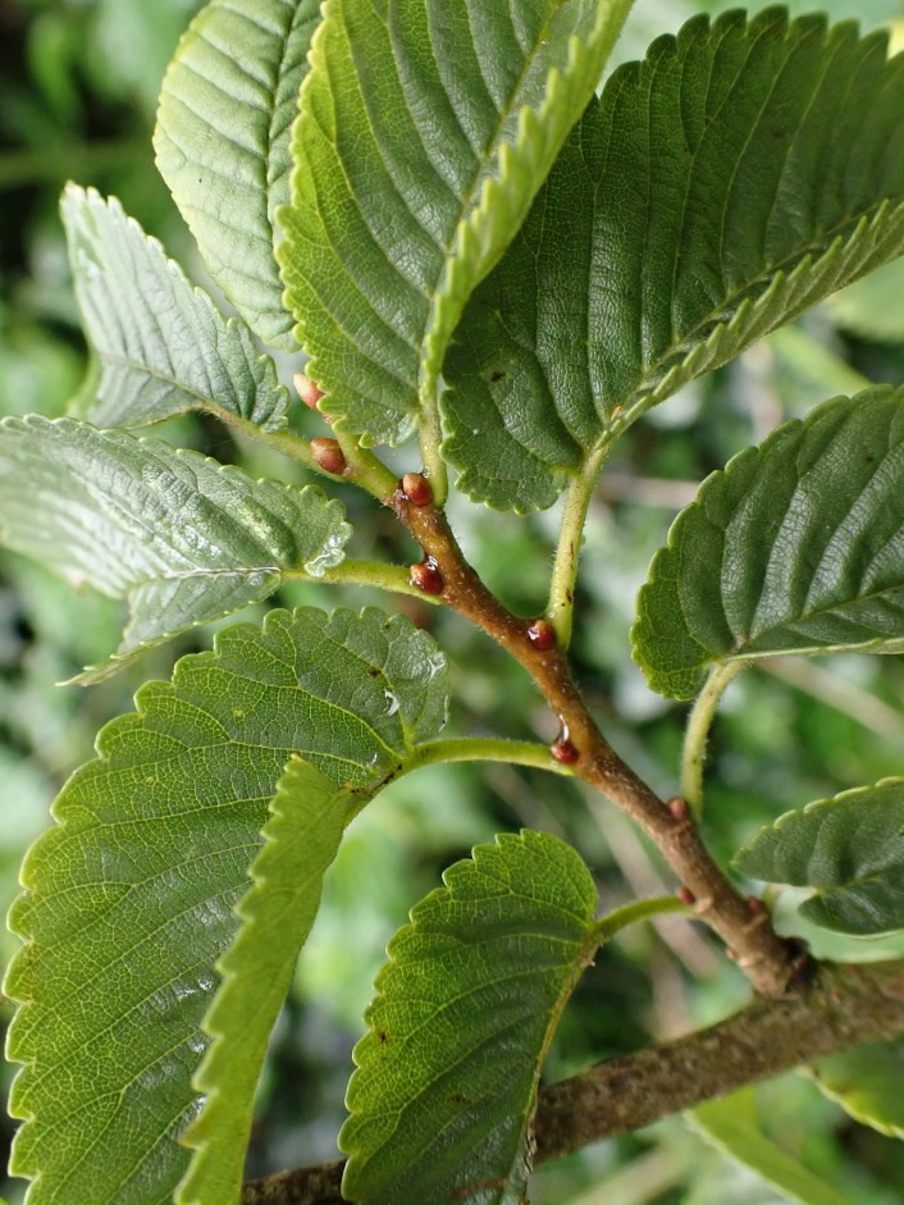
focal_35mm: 34
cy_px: 576
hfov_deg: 41.8
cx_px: 421
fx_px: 1184
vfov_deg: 53.9
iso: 320
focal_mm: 5.4
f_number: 3.2
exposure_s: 1/250
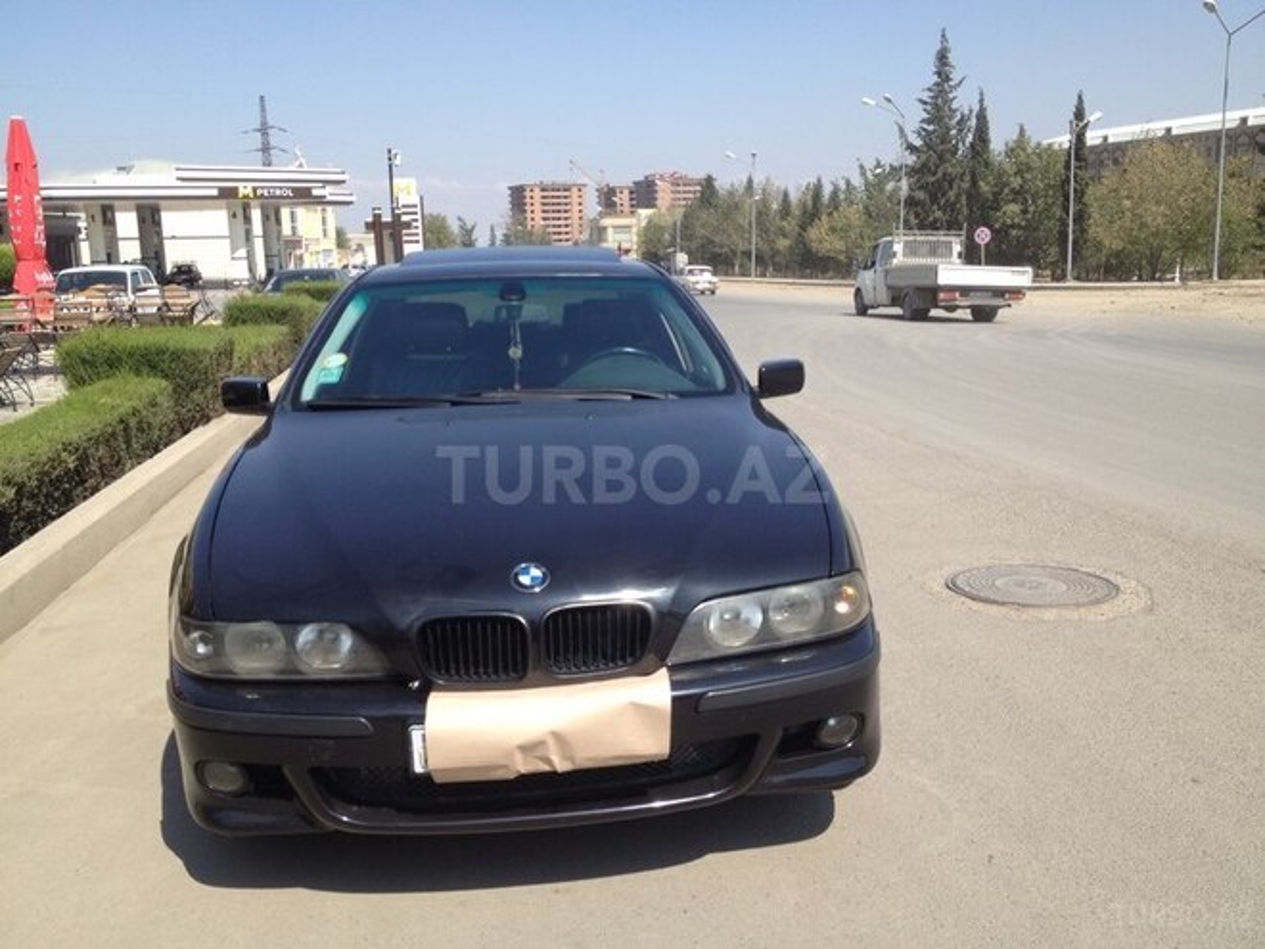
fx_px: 1279
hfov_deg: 52.6
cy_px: 474
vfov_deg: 40.7
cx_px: 632
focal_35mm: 35
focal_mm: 4.28
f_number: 2.4
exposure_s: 1/1284
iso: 50
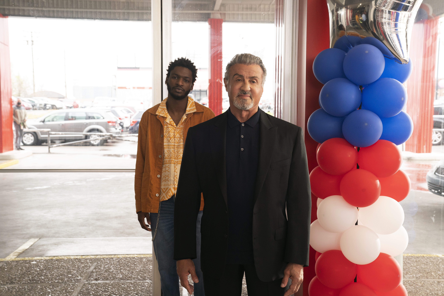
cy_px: 148
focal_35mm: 43
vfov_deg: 31.2
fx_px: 530
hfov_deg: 45.4
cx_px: 222
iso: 1600
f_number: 5.6
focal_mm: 43
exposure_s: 1/160
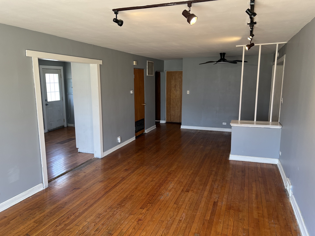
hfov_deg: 67.3
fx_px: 237
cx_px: 158
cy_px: 118
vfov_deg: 53.1
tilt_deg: -10.5
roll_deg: +0.4
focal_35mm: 26
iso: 64
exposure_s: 1/60
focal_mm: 5.7
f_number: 1.5
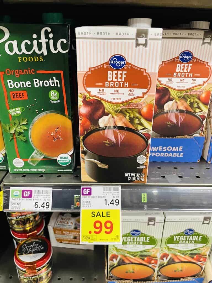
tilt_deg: -24.8
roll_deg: -1.2
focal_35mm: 26
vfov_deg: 67.3
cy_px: 142
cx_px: 106
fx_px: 212
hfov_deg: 53.1
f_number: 1.6
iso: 250
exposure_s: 1/60
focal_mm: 4.2
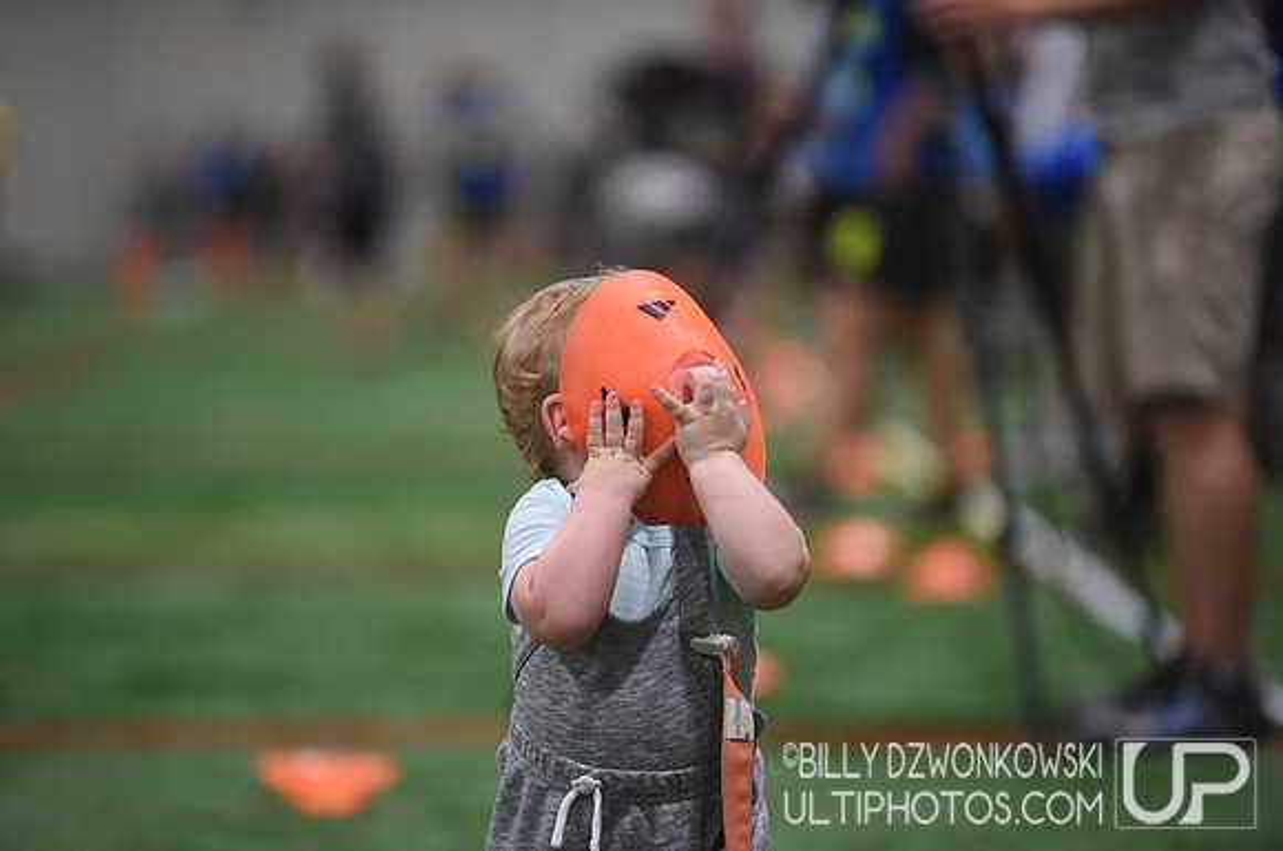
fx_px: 7118
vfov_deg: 6.8
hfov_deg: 10.3
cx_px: 642
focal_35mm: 200
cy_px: 426
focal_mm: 200
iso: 10000
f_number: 2.8
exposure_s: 1/500
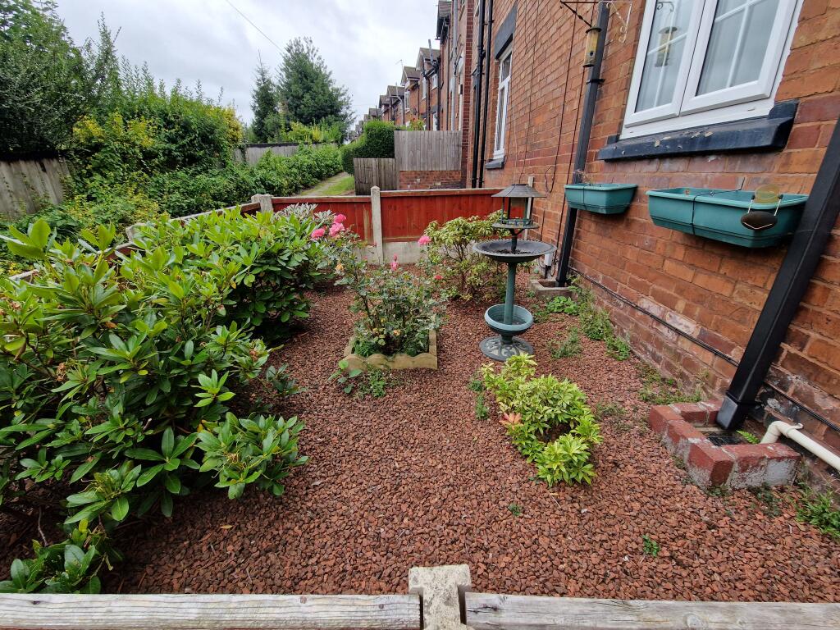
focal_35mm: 13
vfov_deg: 89.9
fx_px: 315
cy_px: 315
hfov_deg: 106.2
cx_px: 420
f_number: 2.2
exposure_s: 1/321
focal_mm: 2.2
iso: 50
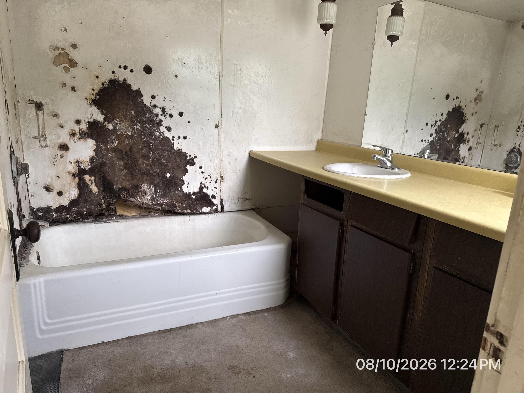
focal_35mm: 24
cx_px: 262
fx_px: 363
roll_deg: -3.4
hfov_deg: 71.6
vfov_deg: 56.8
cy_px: 196
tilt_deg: -14.6
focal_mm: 6.76
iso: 250
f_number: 1.78
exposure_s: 1/60
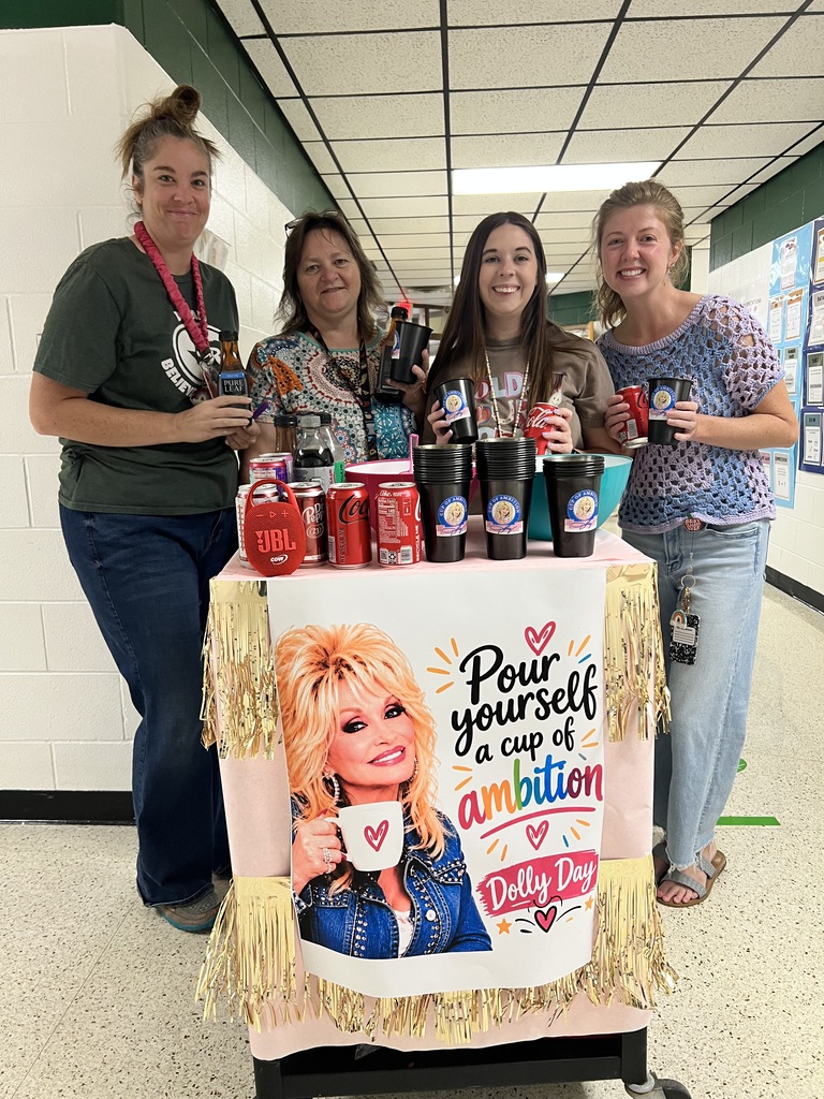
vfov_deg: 67.3
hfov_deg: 53.1
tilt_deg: -7.9
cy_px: 550
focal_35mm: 26
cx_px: 412
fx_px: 825
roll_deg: +1.6
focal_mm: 5.7
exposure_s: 1/60
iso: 125
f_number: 1.5
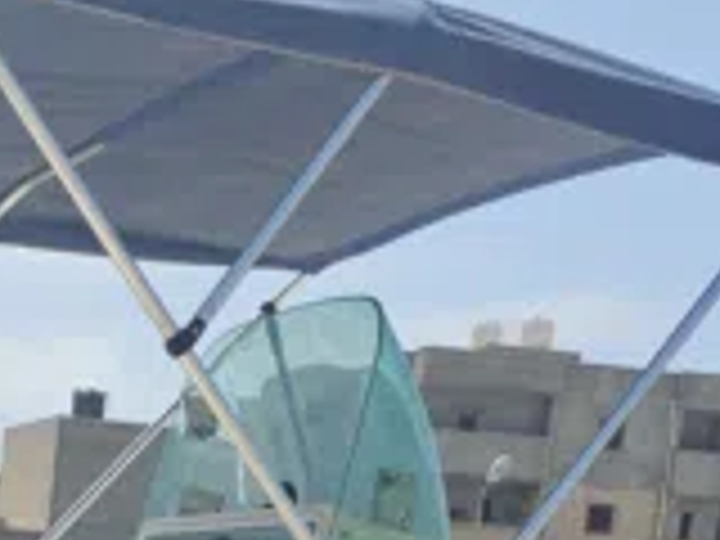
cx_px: -126
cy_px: 986
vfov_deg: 14.1
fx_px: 1914
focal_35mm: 92
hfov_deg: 20.1
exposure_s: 1/1293
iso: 16
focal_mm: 6.3
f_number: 1.7
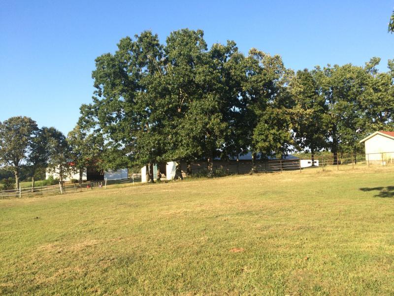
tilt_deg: +2.9
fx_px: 330
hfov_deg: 61.7
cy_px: 148
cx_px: 197
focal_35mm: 29
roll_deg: -1.0
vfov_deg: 48.2
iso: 32
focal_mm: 4.15
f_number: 2.2
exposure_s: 1/1109
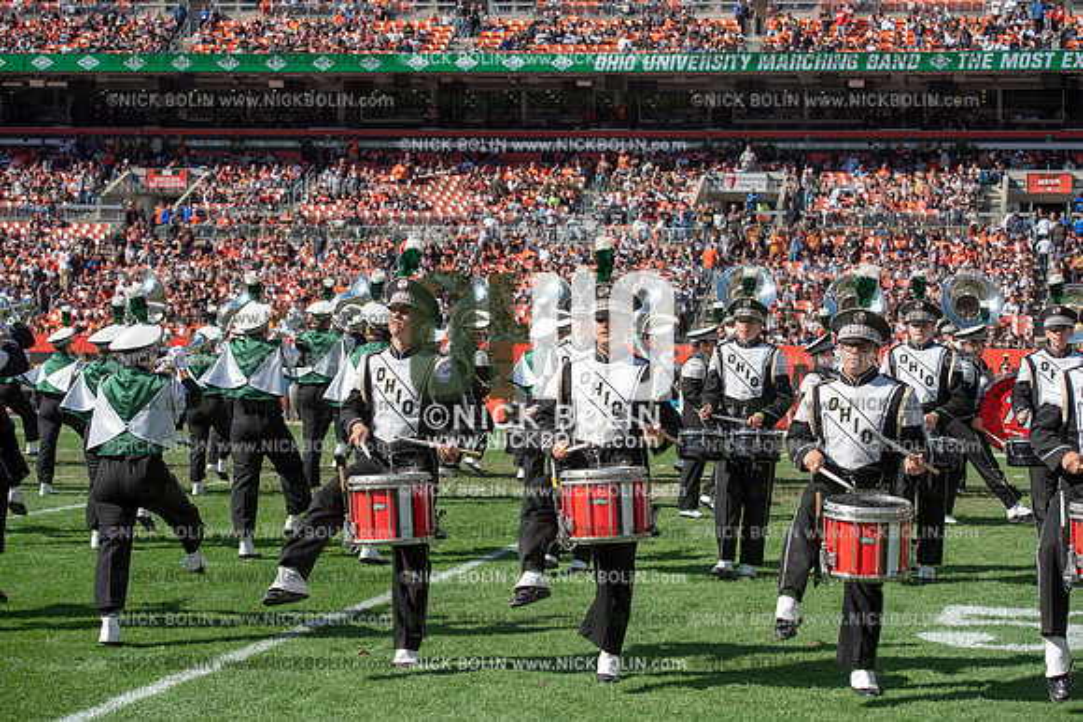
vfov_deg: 19.5
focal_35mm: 70
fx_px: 2106
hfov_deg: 28.8
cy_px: 361
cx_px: 542
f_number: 5
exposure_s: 1/2000
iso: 400
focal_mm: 70
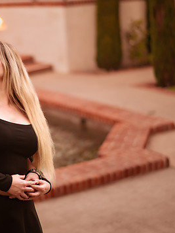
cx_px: 26
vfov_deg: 21.5
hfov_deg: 16.1
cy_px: 116
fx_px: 613
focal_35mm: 91
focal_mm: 58
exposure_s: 1/500
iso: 1250
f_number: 1.4
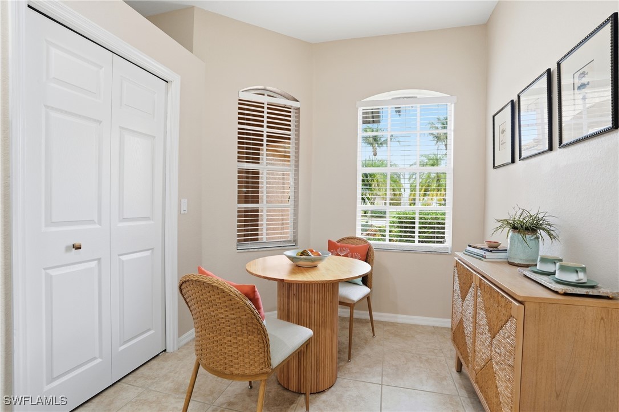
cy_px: 206
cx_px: 310
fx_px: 275
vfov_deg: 73.7
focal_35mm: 16
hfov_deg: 96.8
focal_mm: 16
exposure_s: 1/30
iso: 200
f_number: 9
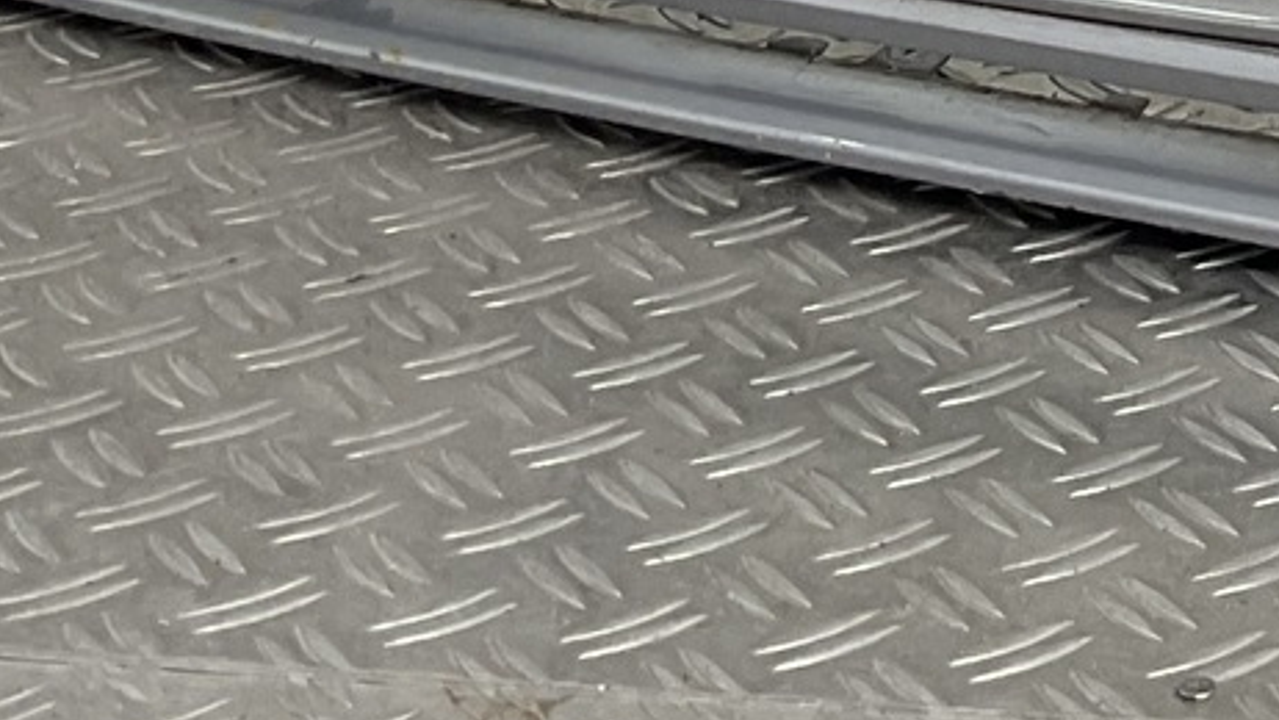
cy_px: -1138
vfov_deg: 8.0
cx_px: 1827
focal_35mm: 138
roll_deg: -0.5
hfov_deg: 14.6
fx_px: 4681
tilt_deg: -7.9
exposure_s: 1/175
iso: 16
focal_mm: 3
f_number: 1.8
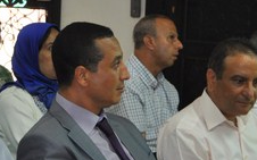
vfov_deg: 10.1
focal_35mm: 130
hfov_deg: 16.0
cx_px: 48
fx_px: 910
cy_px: 106
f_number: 4.2
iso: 800
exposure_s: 1/80
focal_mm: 30
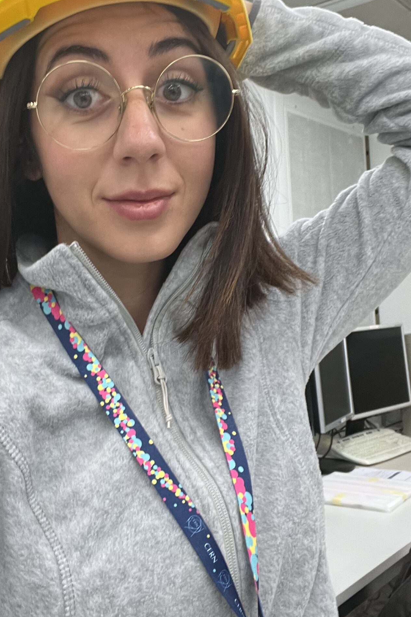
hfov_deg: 31.8
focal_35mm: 42
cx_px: 156
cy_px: 278
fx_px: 719
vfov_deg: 46.3
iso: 125
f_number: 2.2
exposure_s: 1/50
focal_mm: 2.71
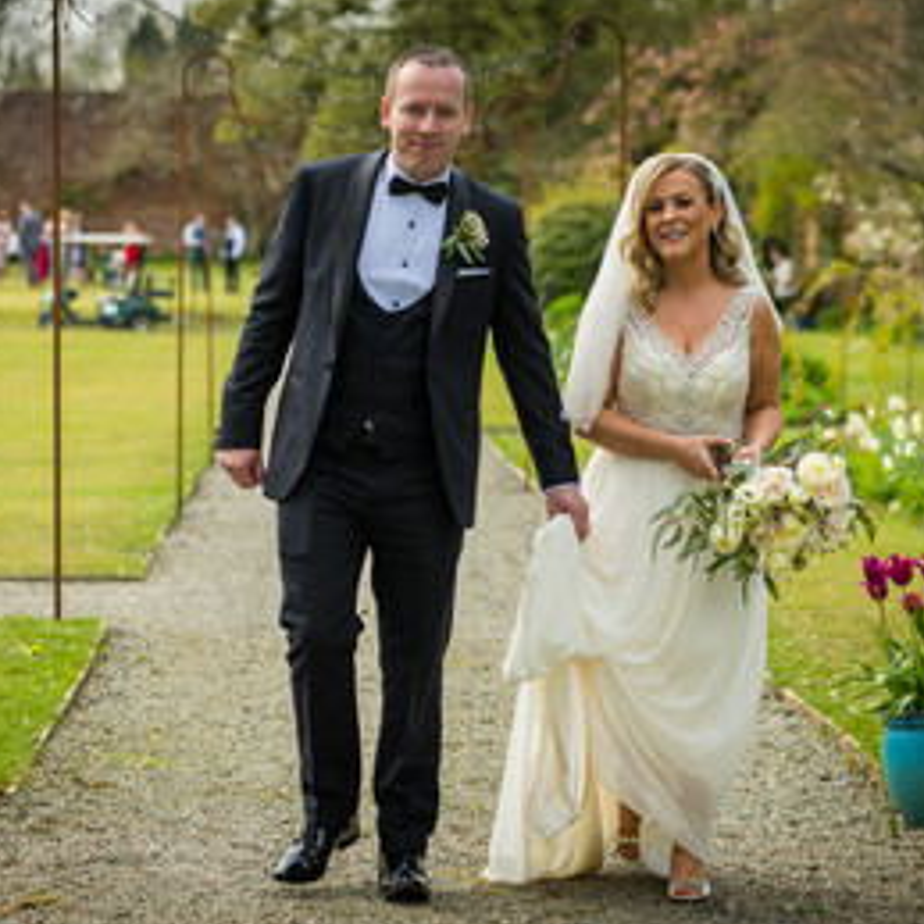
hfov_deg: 15.8
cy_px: 495
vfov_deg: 15.8
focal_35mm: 110
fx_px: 3322
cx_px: 494
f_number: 2.8
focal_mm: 70
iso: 100
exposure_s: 1/500
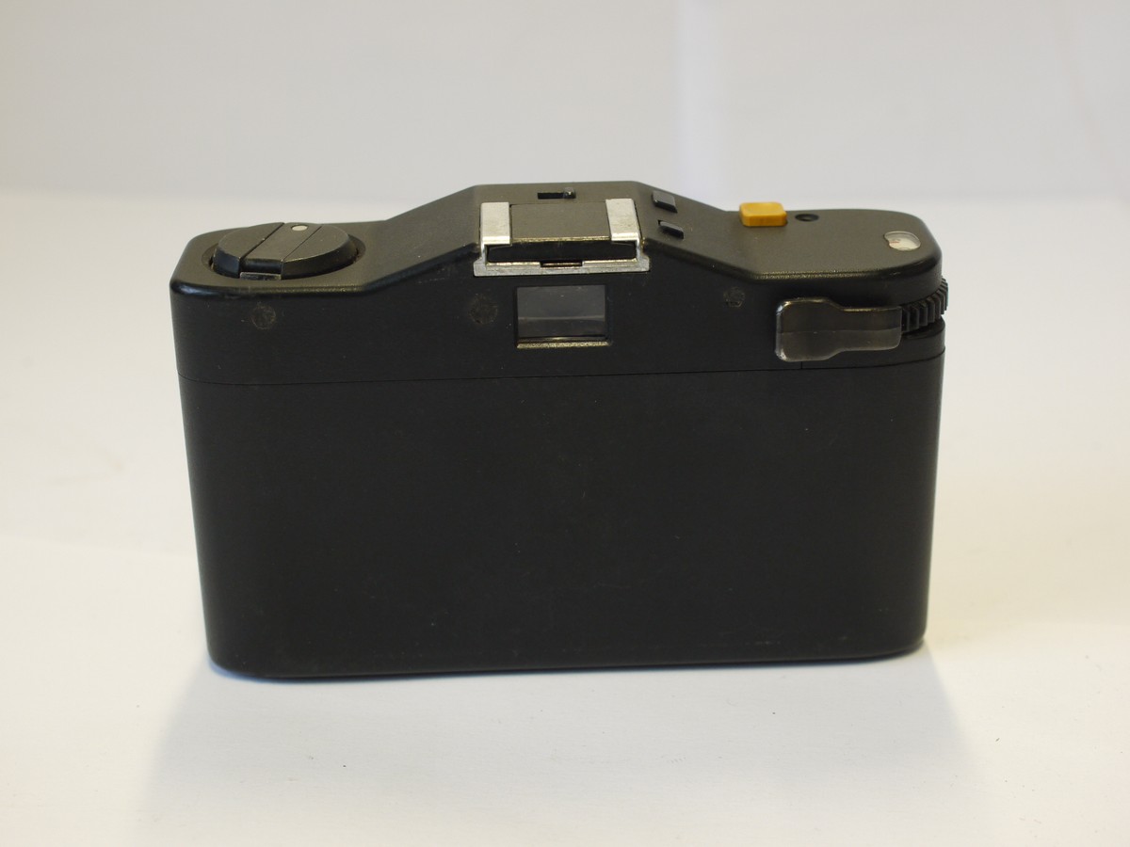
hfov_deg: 32.2
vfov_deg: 24.4
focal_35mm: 60
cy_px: 424
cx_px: 565
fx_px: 1959
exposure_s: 1/40
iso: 400
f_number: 5.6
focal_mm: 30
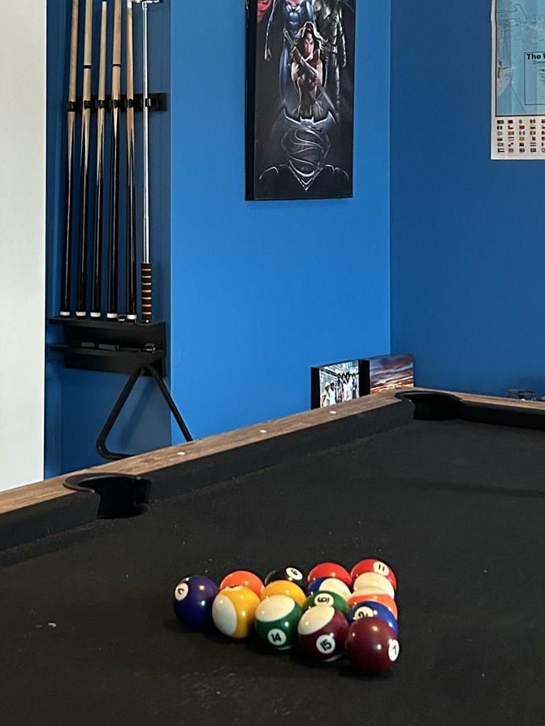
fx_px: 1406
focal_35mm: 67
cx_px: 115
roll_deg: +0.5
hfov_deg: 21.7
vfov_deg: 28.3
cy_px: 138
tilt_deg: +2.0
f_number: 1.5
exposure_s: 1/60
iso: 400
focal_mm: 5.7
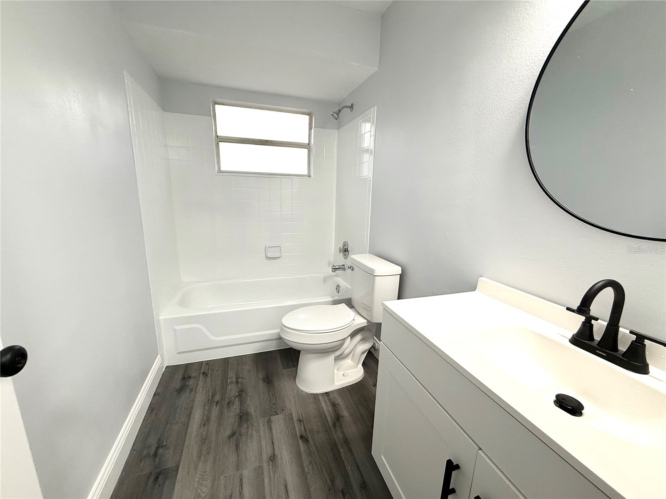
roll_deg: -0.6
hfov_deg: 102.1
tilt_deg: -10.7
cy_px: 250
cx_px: 333
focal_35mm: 14
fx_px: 269
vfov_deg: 85.7
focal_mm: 2.22
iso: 160
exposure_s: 1/120
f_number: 2.2
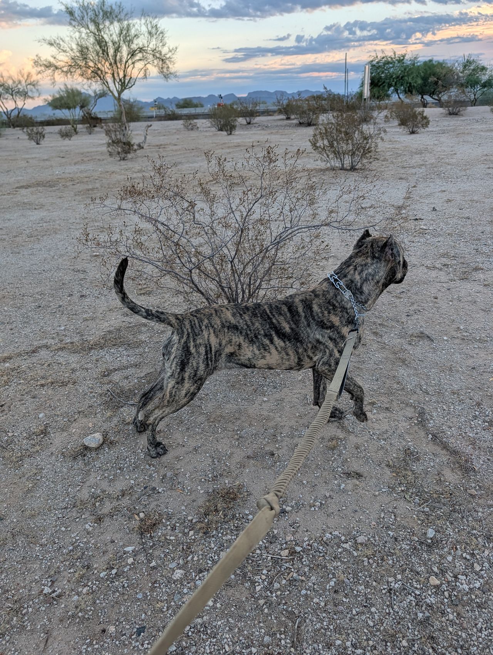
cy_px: 328
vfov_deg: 71.5
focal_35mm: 24
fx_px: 455
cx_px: 246
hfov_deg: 56.9
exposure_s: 1/407
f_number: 1.68
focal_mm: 6.9
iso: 23
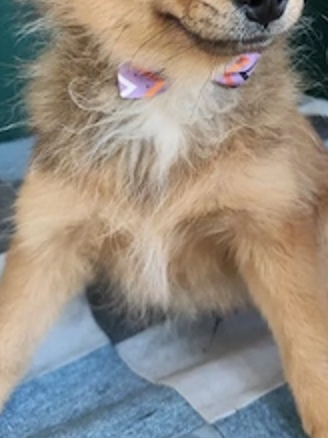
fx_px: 531
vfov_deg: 43.4
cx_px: 262
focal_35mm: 42
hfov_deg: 33.3
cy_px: 112
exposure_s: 1/100
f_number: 1.65
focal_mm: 6.19
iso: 320
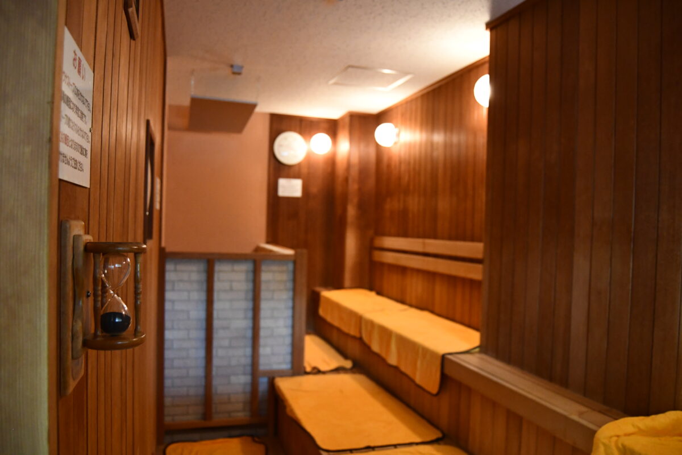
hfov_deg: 67.4
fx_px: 511
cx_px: 341
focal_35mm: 27
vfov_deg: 47.9
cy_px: 228
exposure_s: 1/60
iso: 3200
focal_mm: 18
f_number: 3.5
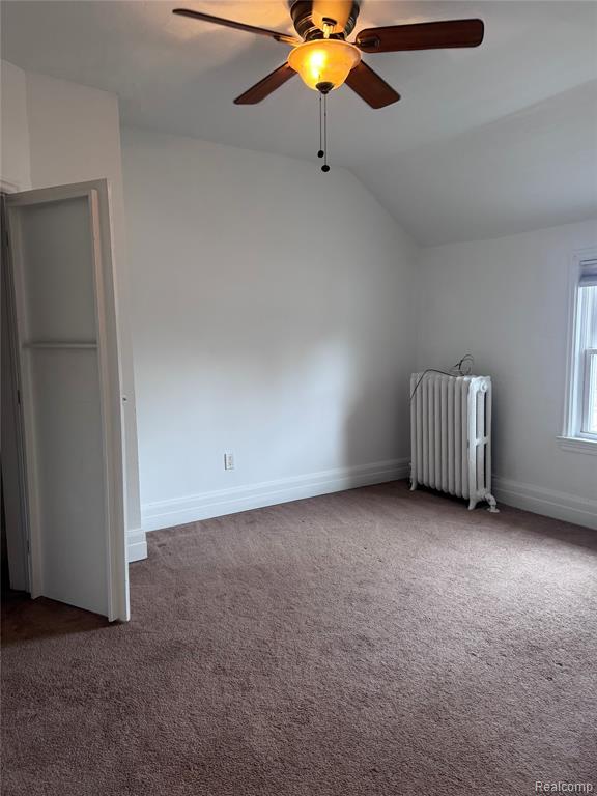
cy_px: 398
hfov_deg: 56.8
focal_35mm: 24
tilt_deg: -7.6
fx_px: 552
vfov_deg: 71.6
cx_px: 298
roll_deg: +1.8
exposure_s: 1/60
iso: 160
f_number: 1.78
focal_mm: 6.76
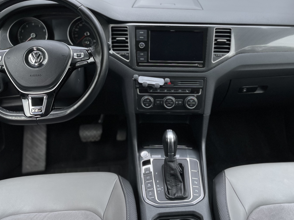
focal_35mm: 39
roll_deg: -0.6
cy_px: 58
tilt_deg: -25.9
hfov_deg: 47.8
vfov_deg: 36.1
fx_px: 331
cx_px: 160
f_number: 1.6
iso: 32
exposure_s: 1/196
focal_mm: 5.1
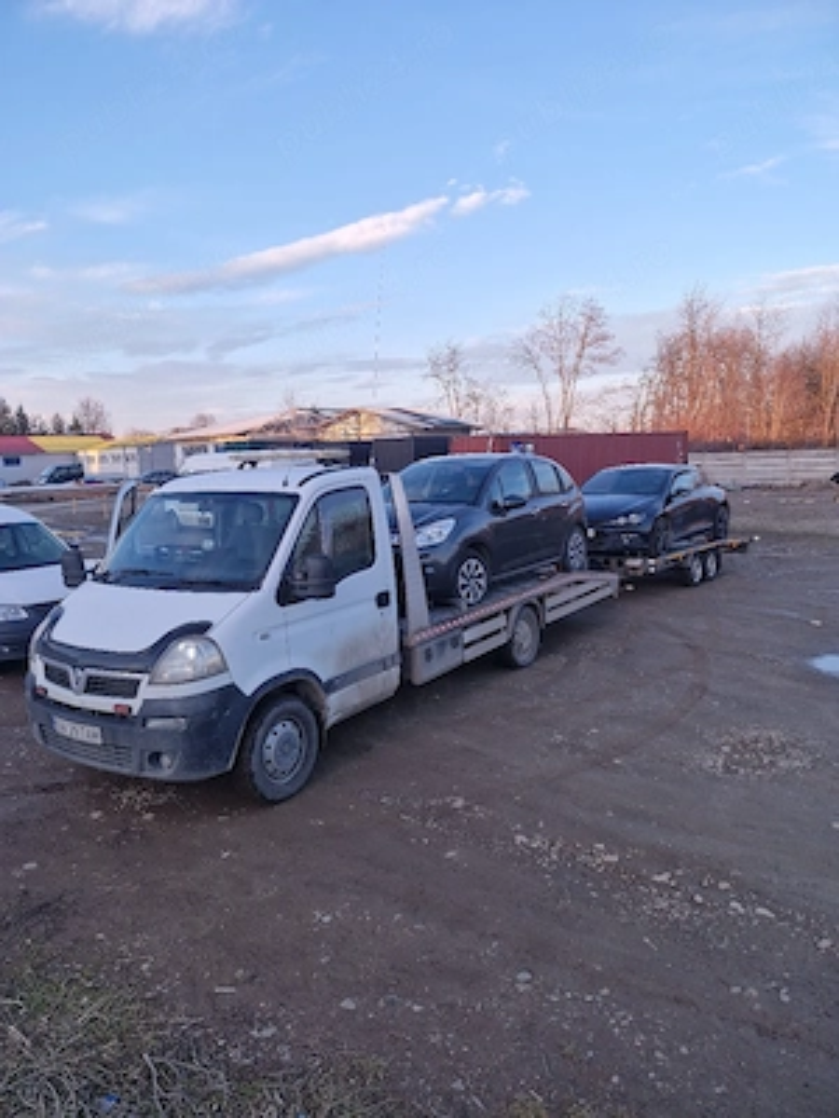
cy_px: 559
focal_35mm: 23
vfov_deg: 73.9
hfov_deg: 58.9
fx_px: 743
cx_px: 420
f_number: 1.8
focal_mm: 5.54
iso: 50
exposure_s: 1/192
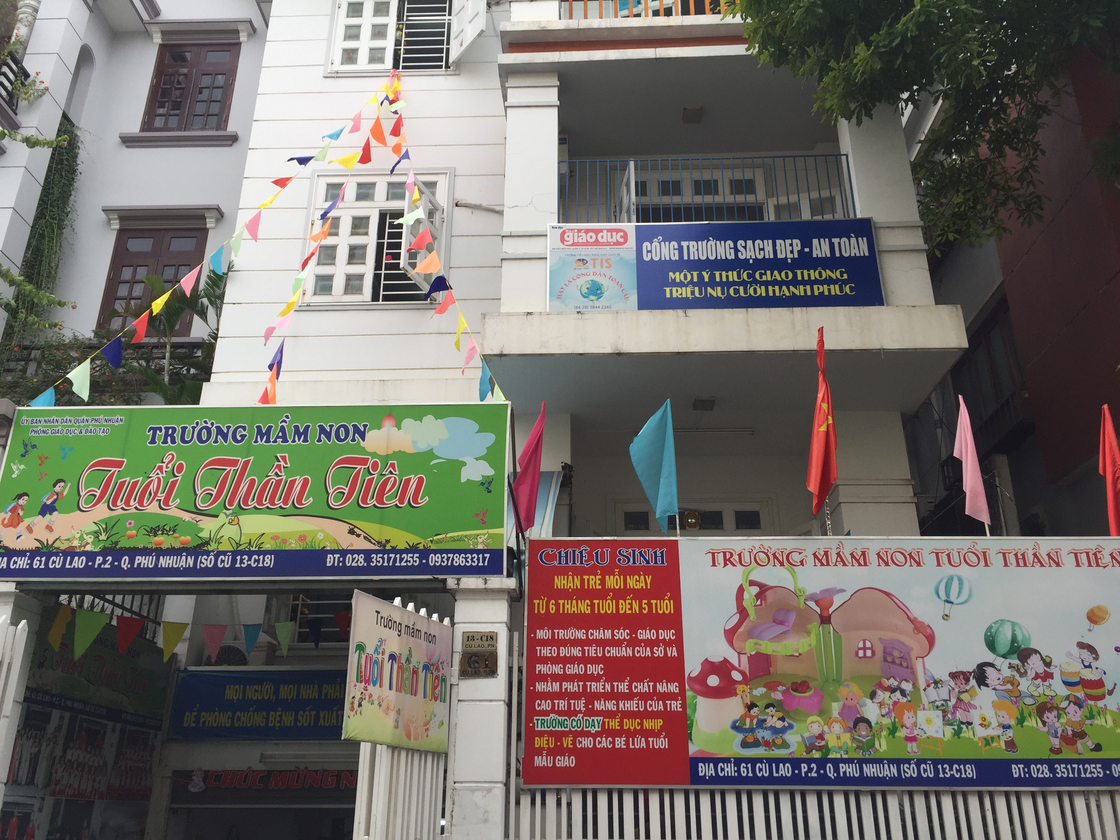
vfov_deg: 48.2
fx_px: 938
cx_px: 560
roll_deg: -1.6
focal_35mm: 29
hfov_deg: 61.7
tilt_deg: +24.3
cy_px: 420
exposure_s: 1/227
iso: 32
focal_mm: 4.15
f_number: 2.2
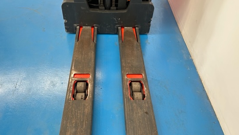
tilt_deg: -45.8
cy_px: 62
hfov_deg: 62.5
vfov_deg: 37.8
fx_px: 196
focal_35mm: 31
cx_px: 111
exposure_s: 1/66
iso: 250
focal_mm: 6.86
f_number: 1.78
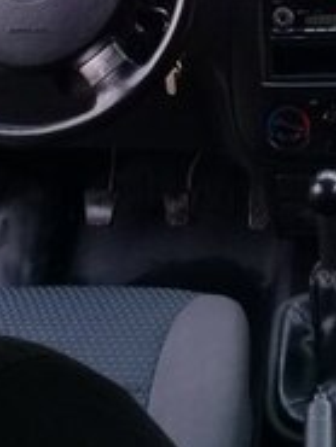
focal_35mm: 83
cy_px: -123
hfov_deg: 17.4
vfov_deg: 21.4
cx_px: 334
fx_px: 1073
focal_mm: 3.3
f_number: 2.2
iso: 64
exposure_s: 1/33
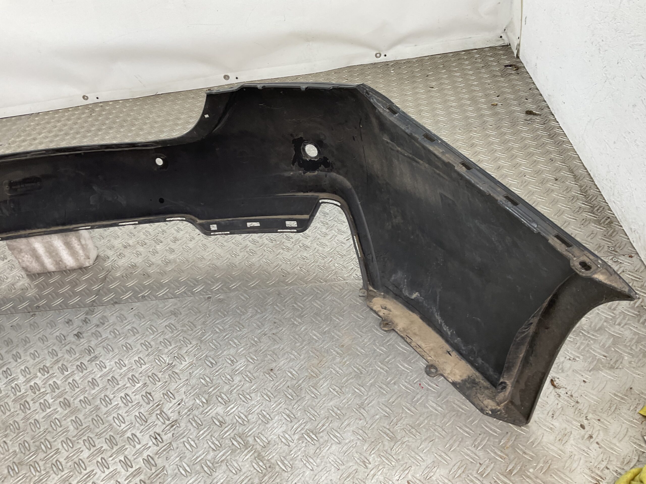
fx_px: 541
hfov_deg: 61.7
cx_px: 323
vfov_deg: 48.2
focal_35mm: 29
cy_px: 242
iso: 25
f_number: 1.8
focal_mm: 3
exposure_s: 1/100
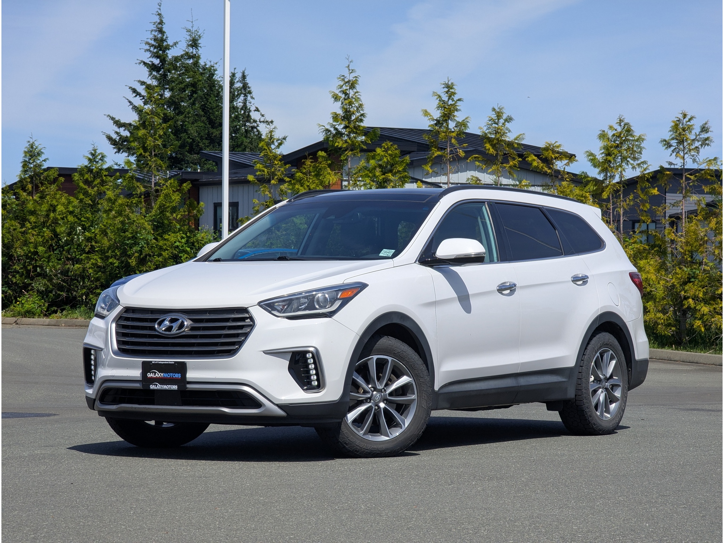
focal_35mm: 106
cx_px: 362
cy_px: 272
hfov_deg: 18.5
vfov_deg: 14.0
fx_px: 2217
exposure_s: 1/927
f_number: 3.5
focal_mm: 19
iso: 43
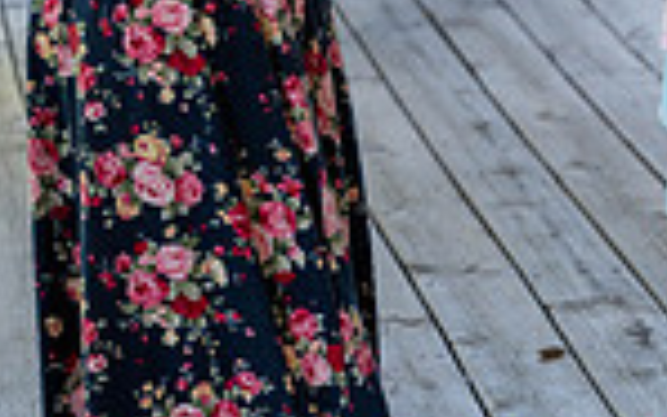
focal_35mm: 215
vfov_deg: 6.1
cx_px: 553
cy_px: -121
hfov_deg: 9.7
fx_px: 3907
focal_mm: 70
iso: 360
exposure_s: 1/250
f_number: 4
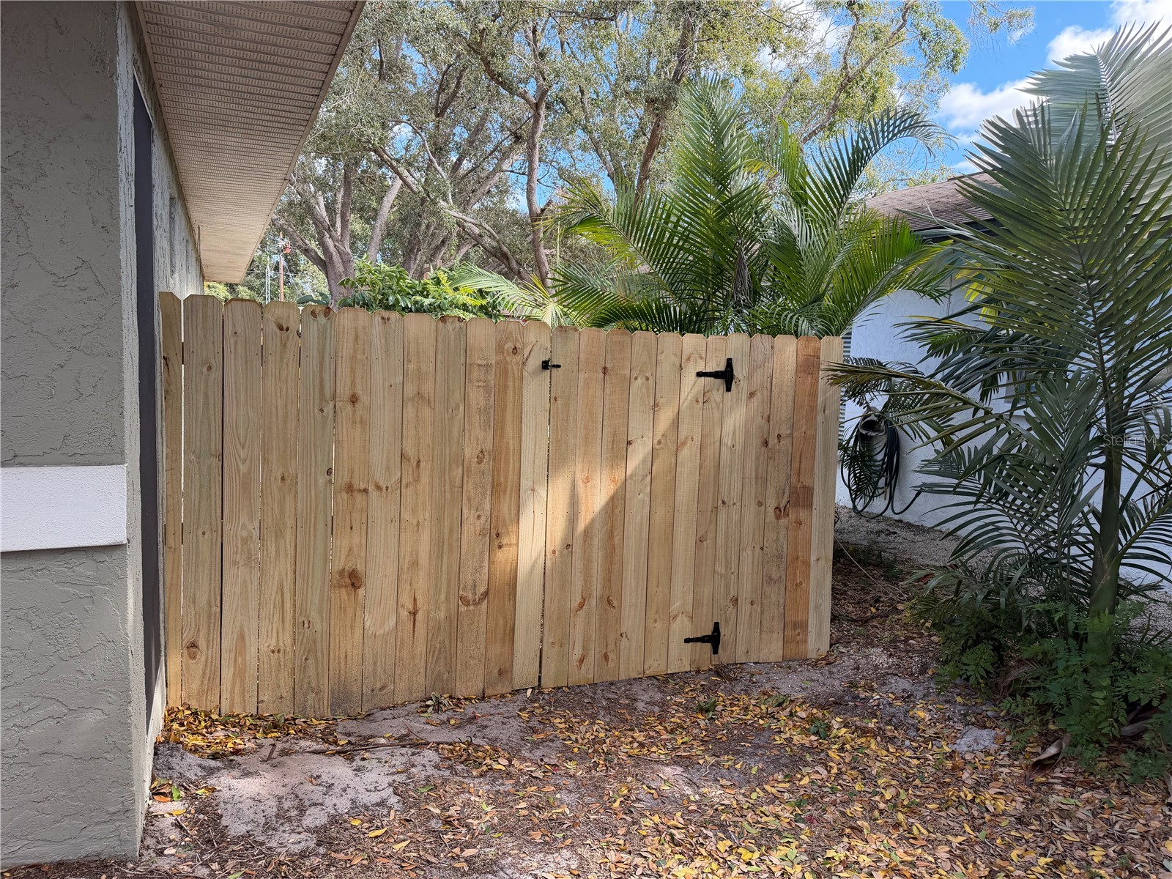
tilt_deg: -5.7
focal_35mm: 24
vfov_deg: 56.8
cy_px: 440
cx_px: 586
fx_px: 813
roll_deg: -2.1
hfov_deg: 71.6
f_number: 1.78
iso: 100
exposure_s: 1/563
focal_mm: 6.76
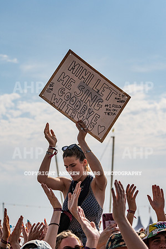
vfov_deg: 16.5
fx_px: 856
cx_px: 79
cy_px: 125
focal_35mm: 124
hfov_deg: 11.1
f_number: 5
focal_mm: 82
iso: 200
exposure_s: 1/8000
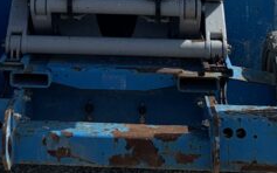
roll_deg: -0.2
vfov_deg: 10.5
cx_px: 61
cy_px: -116
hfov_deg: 17.4
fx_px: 898
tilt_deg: +0.9
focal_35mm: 119
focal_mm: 4.25
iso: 25
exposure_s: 1/3521
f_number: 1.8
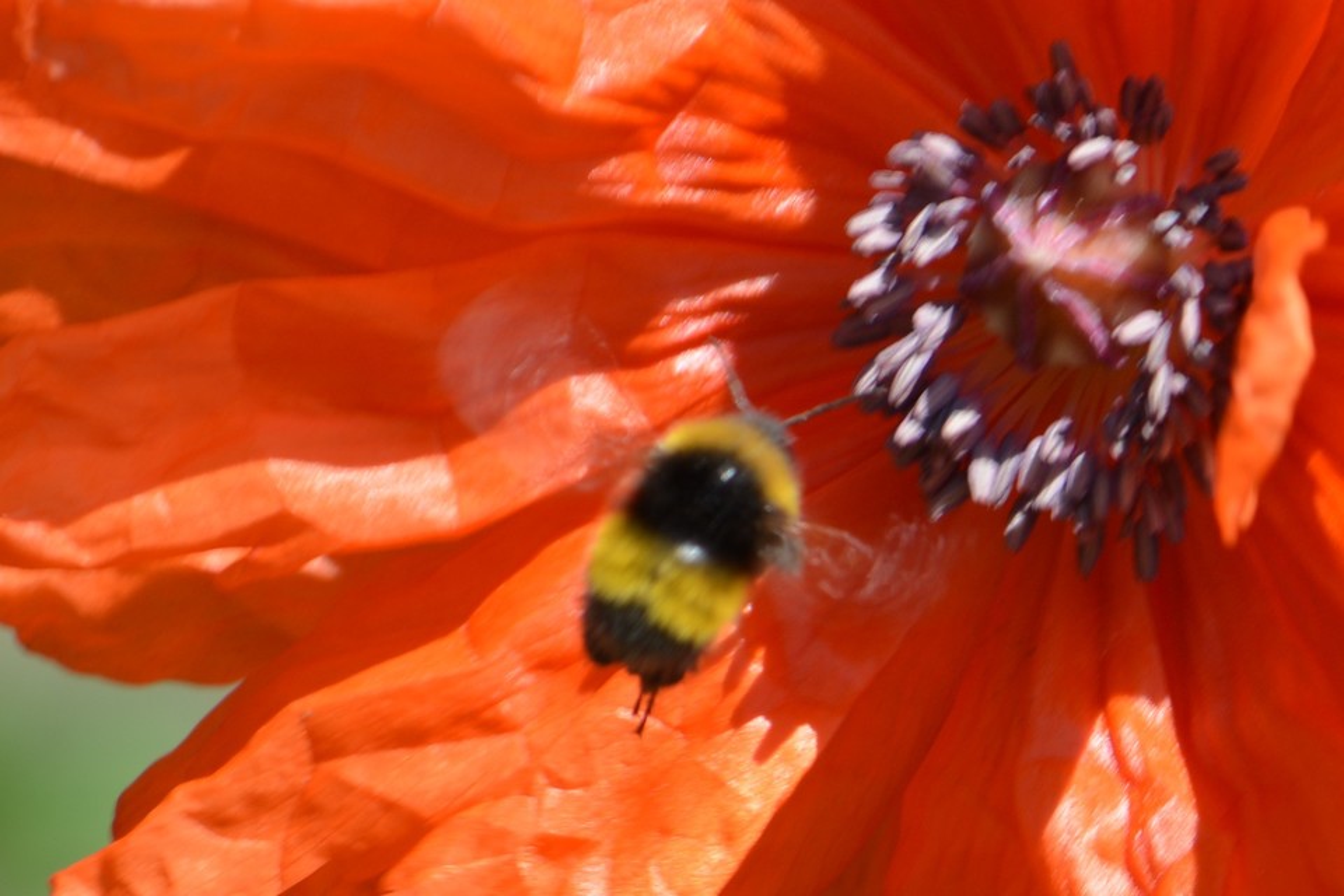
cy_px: 448
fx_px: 10079
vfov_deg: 5.1
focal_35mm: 270
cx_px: 672
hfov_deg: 7.6
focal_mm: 180
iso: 100
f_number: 8
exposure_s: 1/200
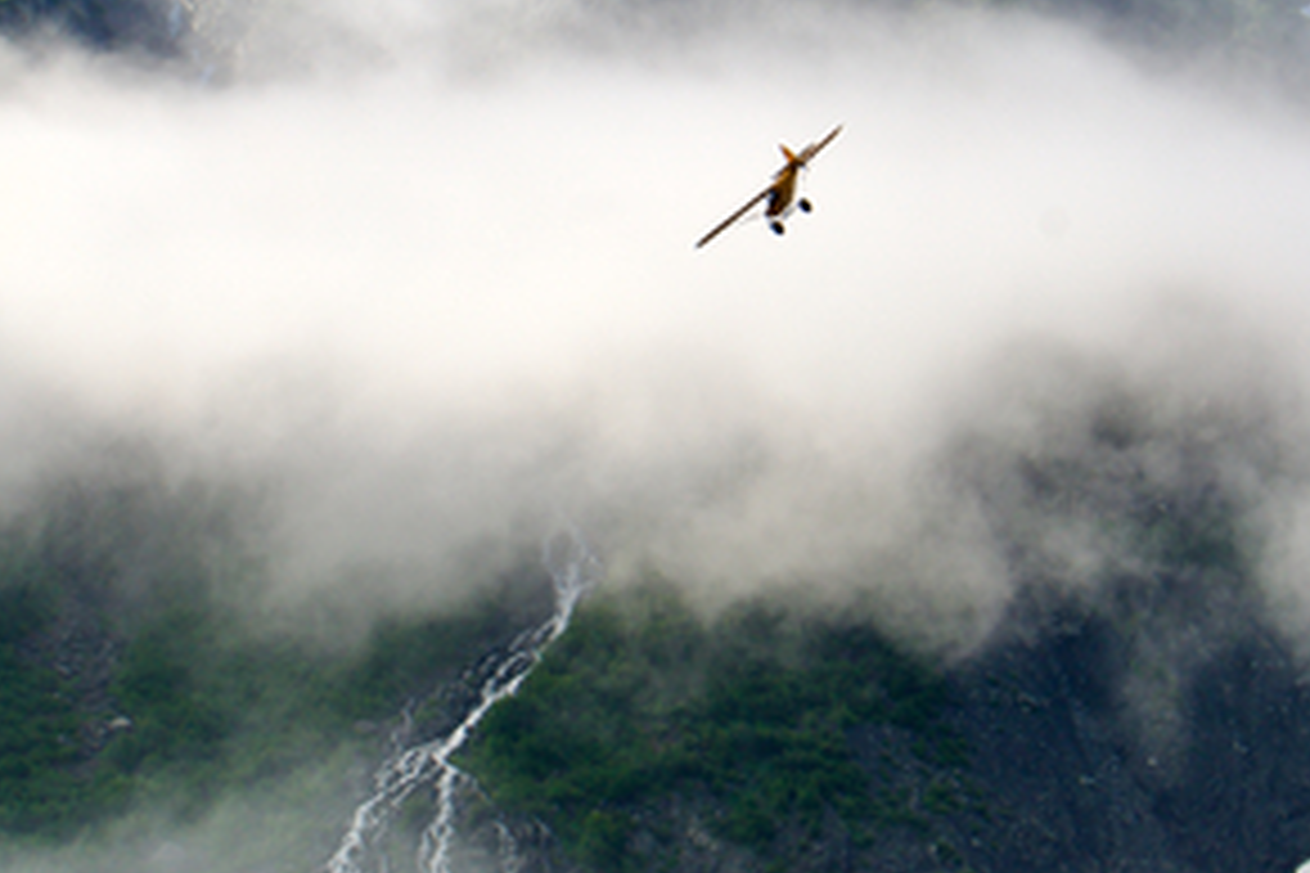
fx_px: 5784
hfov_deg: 12.9
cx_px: 698
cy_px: 214
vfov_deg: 8.6
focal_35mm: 159
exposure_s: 1/400
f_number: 10
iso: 100
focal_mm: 55
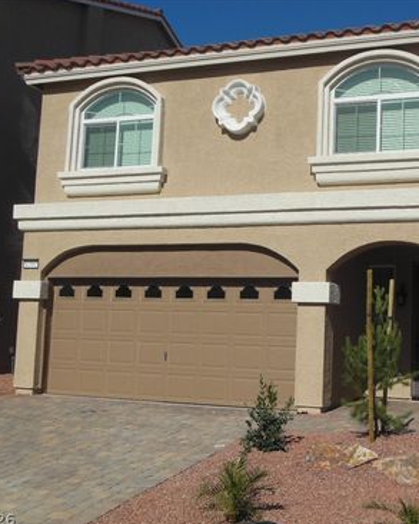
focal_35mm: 44
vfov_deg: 42.0
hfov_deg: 33.7
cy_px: 263
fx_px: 682
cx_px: 296
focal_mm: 6
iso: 125
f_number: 6.9
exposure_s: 1/800
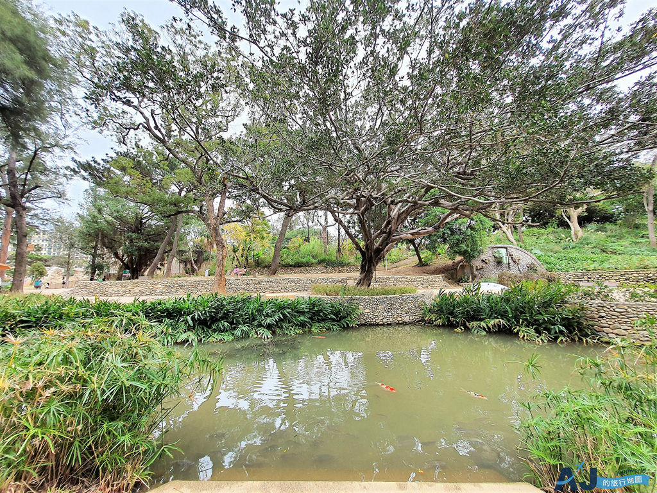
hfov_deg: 106.2
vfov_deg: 89.9
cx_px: 328
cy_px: 246
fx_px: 247
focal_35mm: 13
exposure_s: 1/132
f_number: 2.2
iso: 50
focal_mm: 1.74
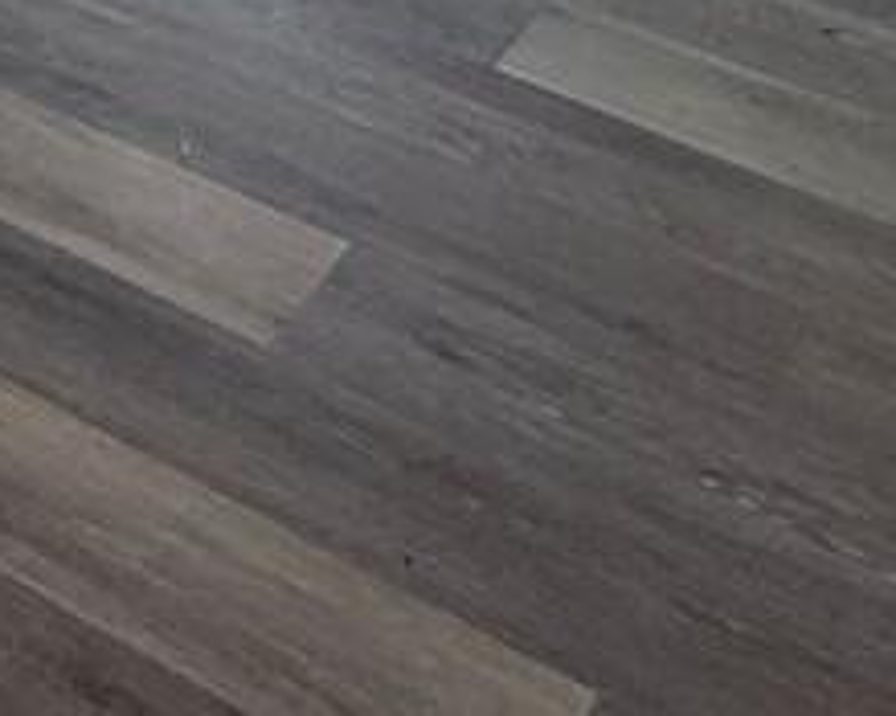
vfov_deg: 12.8
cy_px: -855
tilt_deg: -13.3
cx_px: -675
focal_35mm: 100
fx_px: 2651
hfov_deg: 16.4
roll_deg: -1.8
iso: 64
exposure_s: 1/506
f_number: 2.2
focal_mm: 2.22
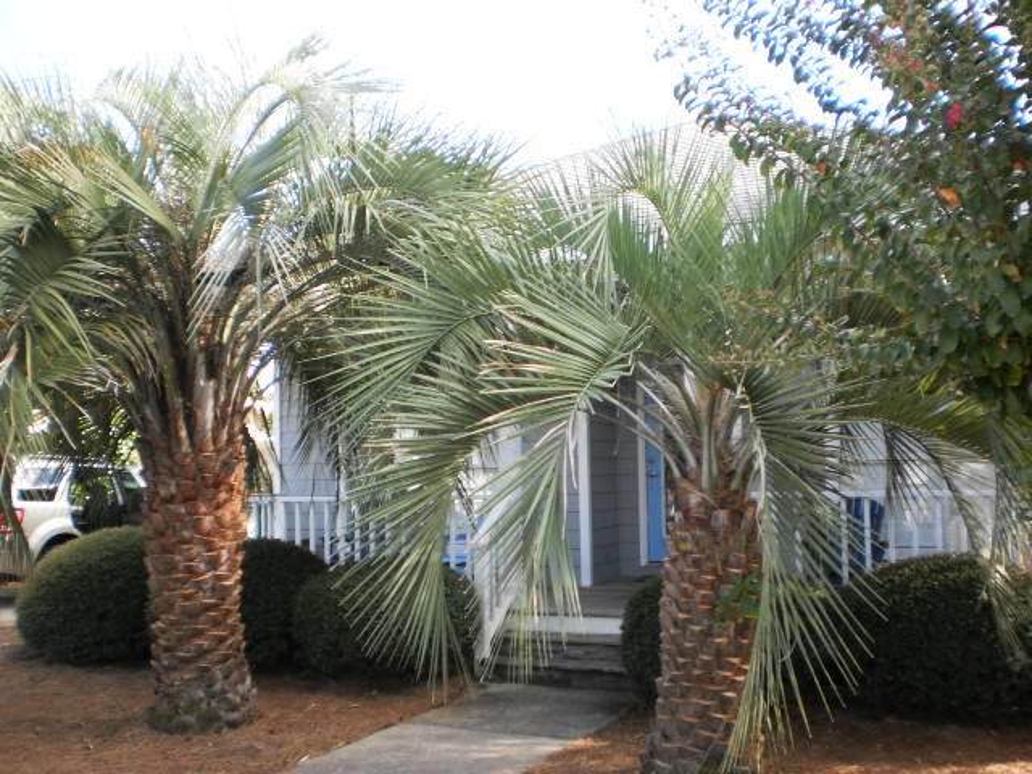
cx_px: 516
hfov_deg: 51.4
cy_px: 387
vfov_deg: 39.7
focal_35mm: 36
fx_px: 1073
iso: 100
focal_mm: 6.3
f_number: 3.1
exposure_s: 1/100
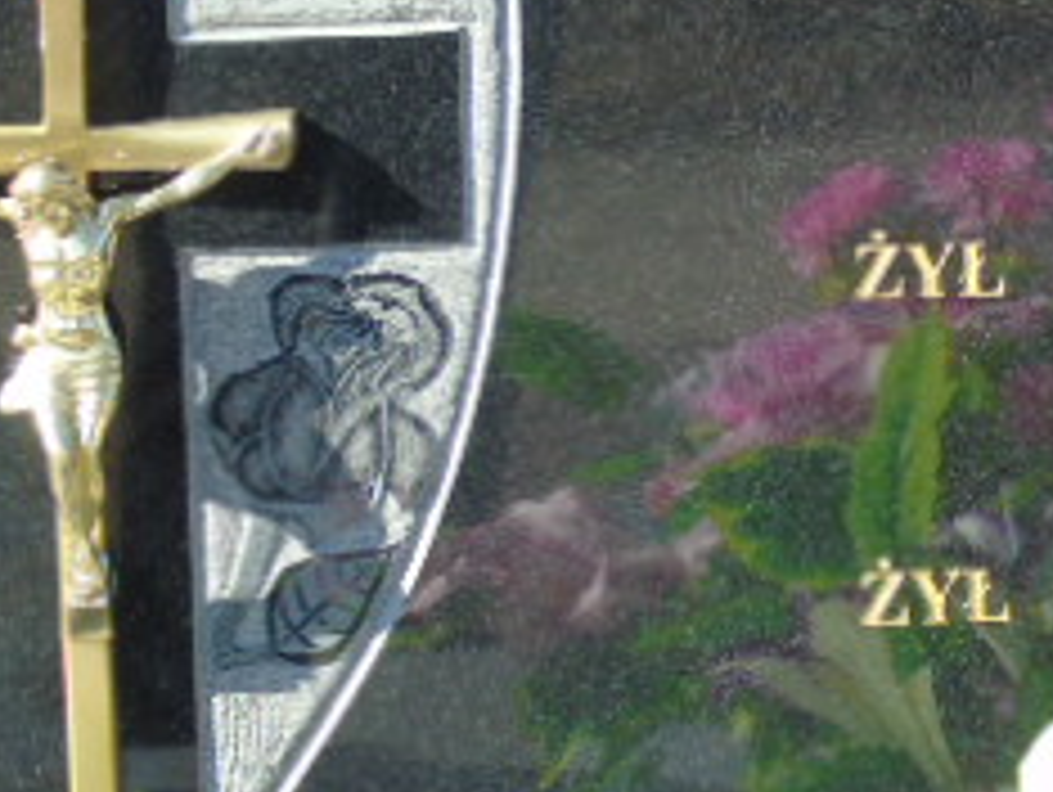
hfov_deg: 7.6
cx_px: 1431
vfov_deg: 5.8
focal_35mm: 257
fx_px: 7826
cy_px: 328
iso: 80
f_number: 4.3
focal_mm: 17
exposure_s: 1/125
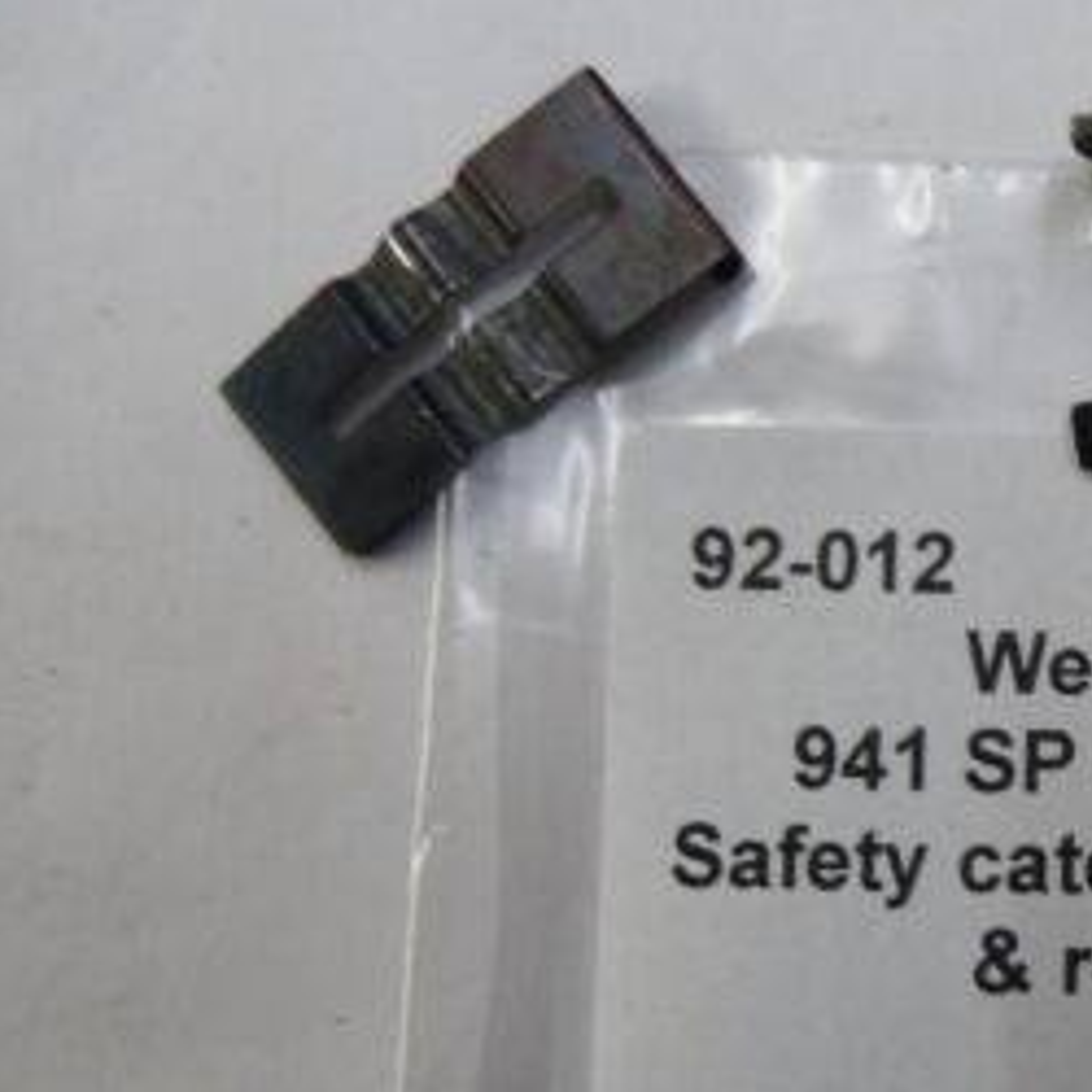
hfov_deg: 29.5
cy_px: 725
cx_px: 1158
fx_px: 1892
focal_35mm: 53
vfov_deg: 32.0
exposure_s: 1/30
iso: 200
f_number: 3.3
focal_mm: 4.1
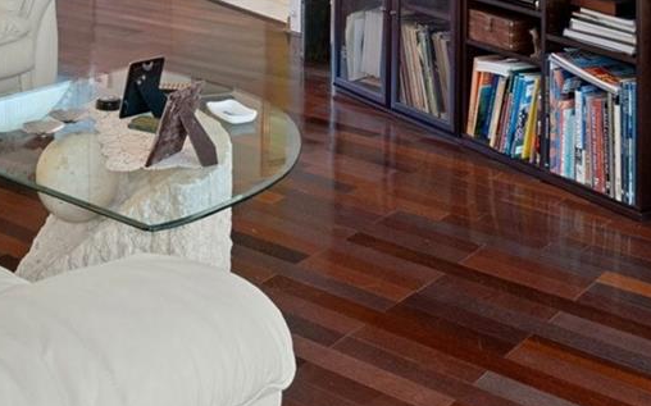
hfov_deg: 32.0
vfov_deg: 18.1
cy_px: -229
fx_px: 1110
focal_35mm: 63
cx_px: 150
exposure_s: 1/1.25
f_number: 8
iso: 640
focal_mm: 13
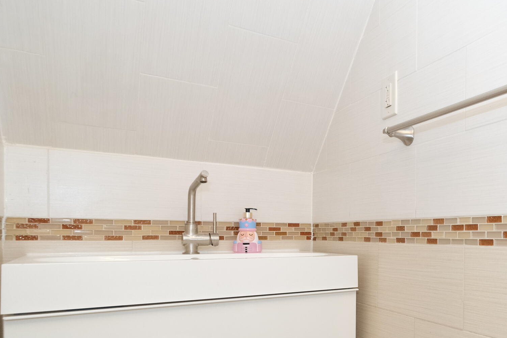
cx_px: 439
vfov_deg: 42.6
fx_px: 422
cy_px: 241
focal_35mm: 30
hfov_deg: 55.2
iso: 2000
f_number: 4
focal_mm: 10
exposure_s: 1/100
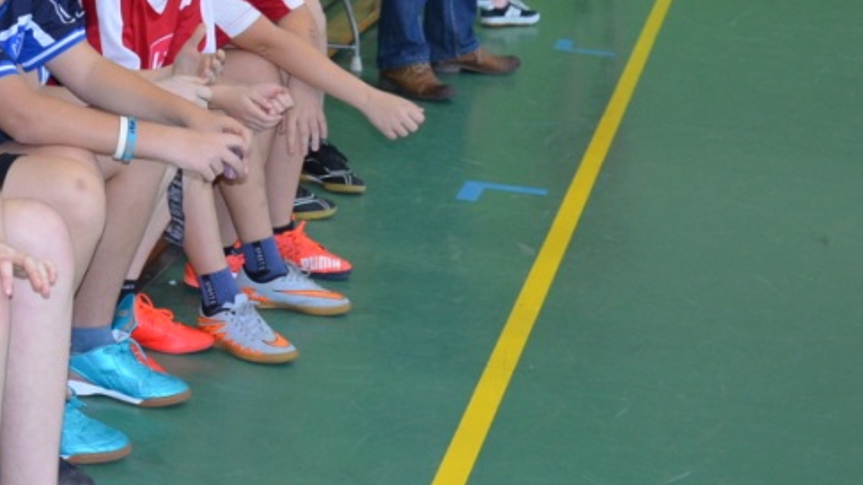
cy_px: -83
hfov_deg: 18.6
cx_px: 16
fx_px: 2563
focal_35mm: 112
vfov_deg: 10.7
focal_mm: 34
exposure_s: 1/60
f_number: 4.2
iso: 1100
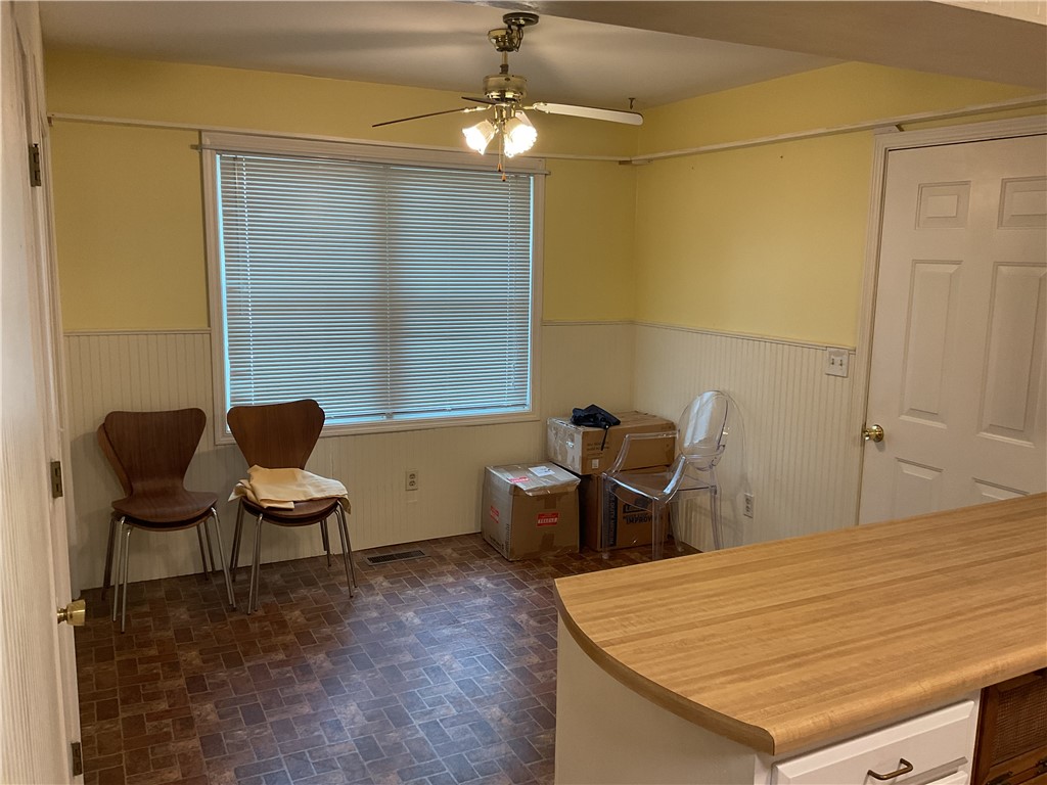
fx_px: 877
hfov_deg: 61.7
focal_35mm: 29
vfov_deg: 48.2
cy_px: 392
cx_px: 524
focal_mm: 3
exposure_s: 1/60
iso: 64
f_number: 1.8
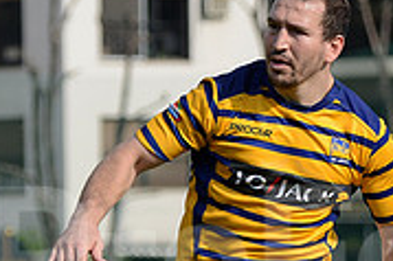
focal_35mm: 552
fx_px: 6020
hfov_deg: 3.7
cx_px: 169
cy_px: 251
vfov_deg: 2.5
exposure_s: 1/2000
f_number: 4
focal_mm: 170
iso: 320
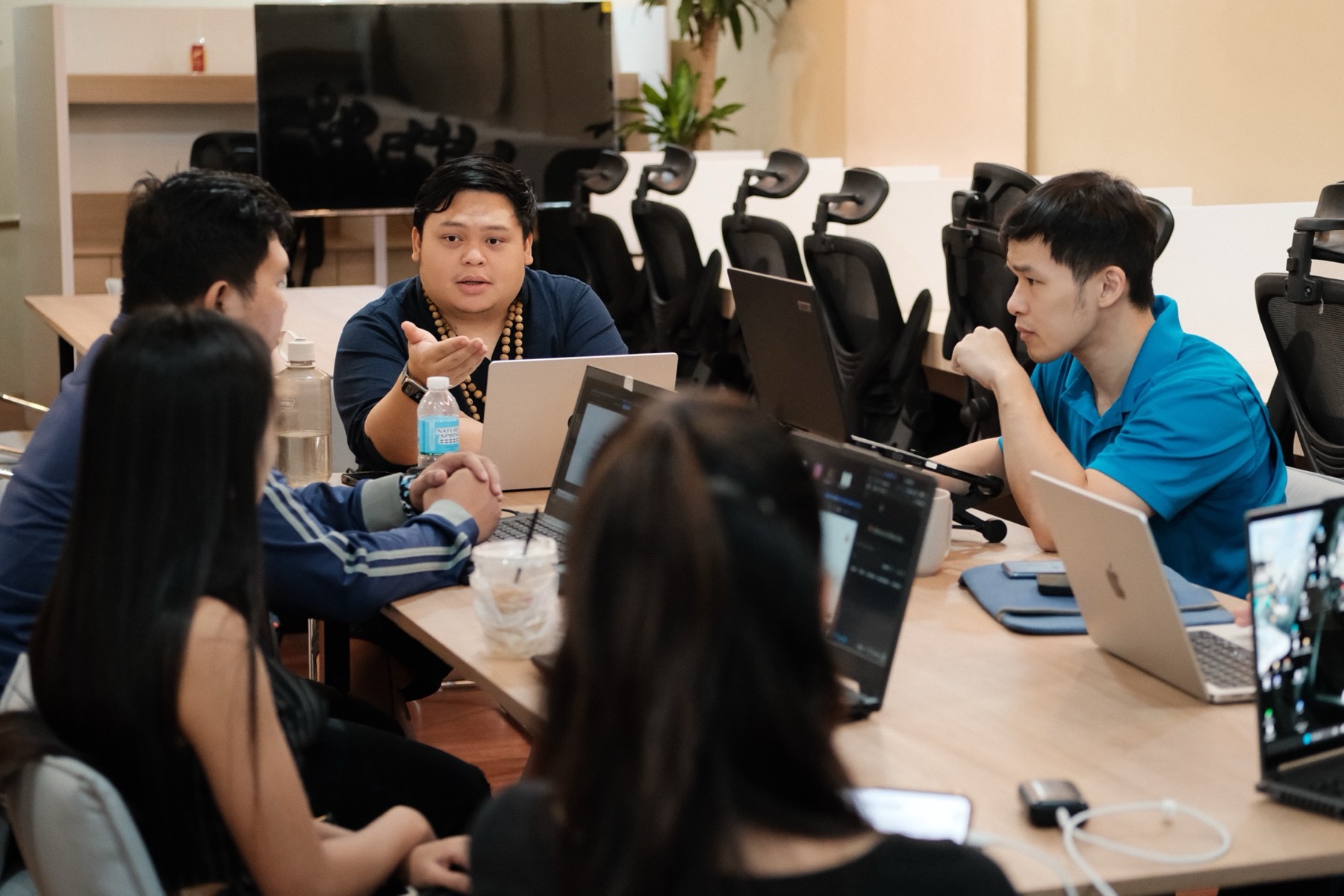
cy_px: 448
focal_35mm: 75
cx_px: 672
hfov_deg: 27.0
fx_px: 2800
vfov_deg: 18.2
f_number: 2.5
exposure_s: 1/180
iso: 3200
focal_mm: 50
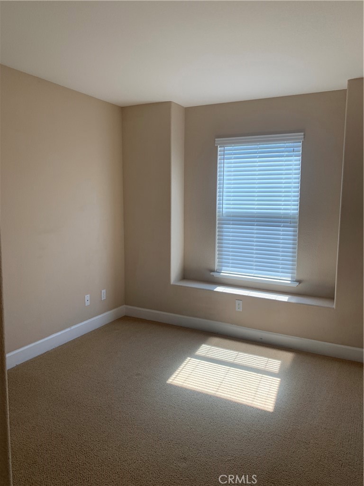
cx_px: 182
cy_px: 243
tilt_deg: -6.5
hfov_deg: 53.1
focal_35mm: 26
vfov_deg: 67.3
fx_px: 365
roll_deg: -0.3
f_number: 1.8
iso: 32
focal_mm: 4.25
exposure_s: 1/122
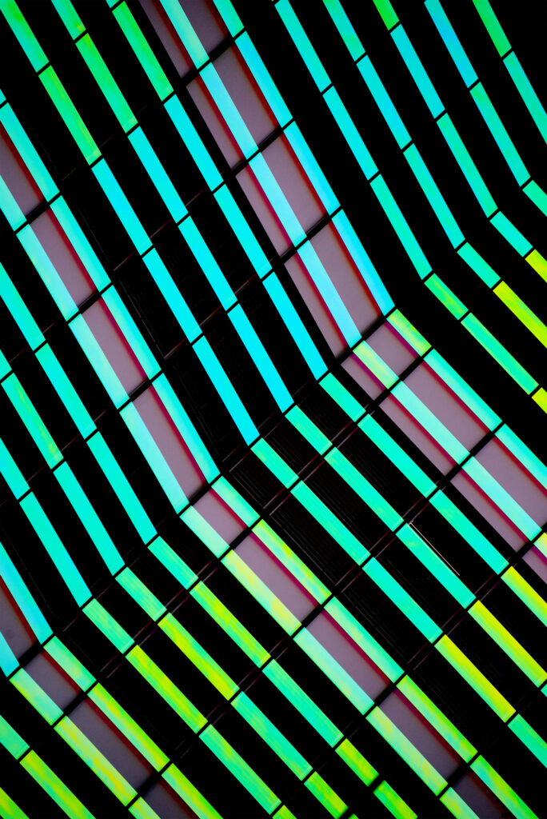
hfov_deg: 4.6
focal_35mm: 300
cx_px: 274
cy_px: 410
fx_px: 6828
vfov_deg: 6.9
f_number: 6.3
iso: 800
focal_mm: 300
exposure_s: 1/1250
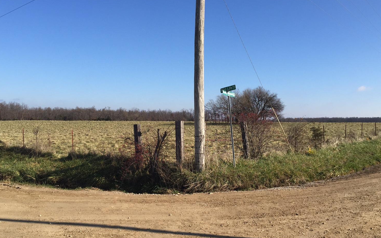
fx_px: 353
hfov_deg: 56.7
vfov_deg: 37.3
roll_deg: -1.2
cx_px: 183
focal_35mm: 34
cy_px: 122
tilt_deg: +0.7
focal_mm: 4.15
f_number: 2.2
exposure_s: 1/1647
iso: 32
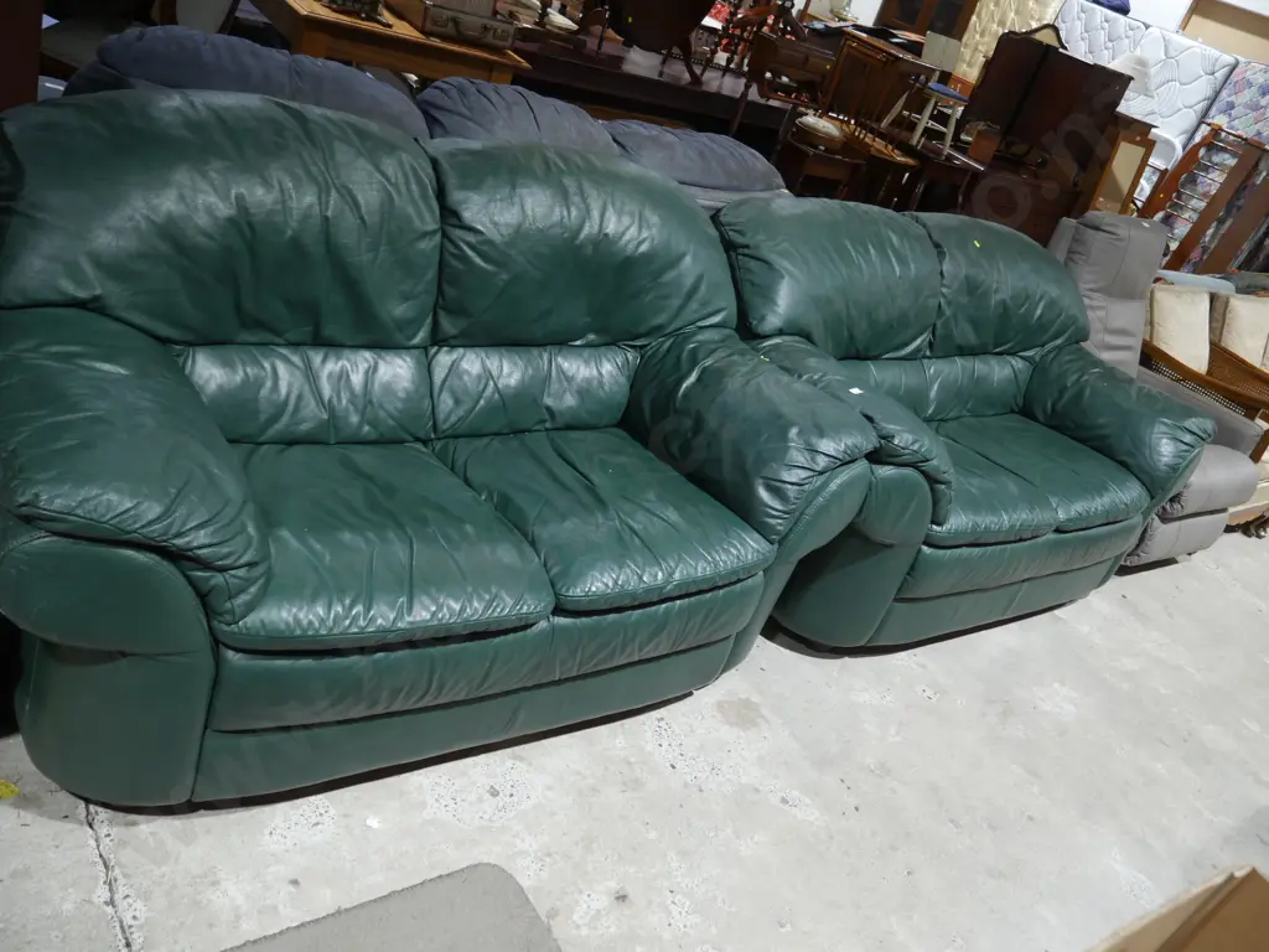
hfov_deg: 60.0
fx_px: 1100
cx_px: 634
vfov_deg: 46.8
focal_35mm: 30
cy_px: 476
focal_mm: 15
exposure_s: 1/60
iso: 400
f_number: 3.6
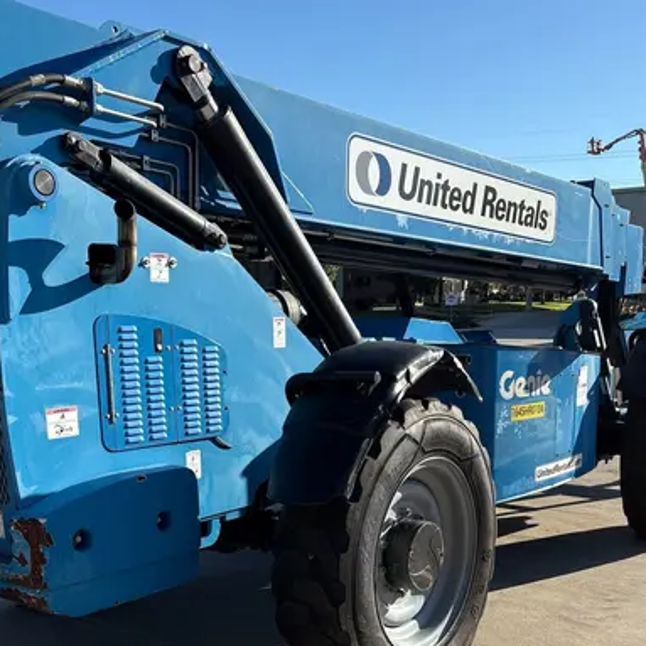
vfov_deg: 36.9
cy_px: 524
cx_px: 317
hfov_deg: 38.3
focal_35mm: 44
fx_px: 929
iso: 50
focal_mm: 5.96
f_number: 1.6
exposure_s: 1/2538
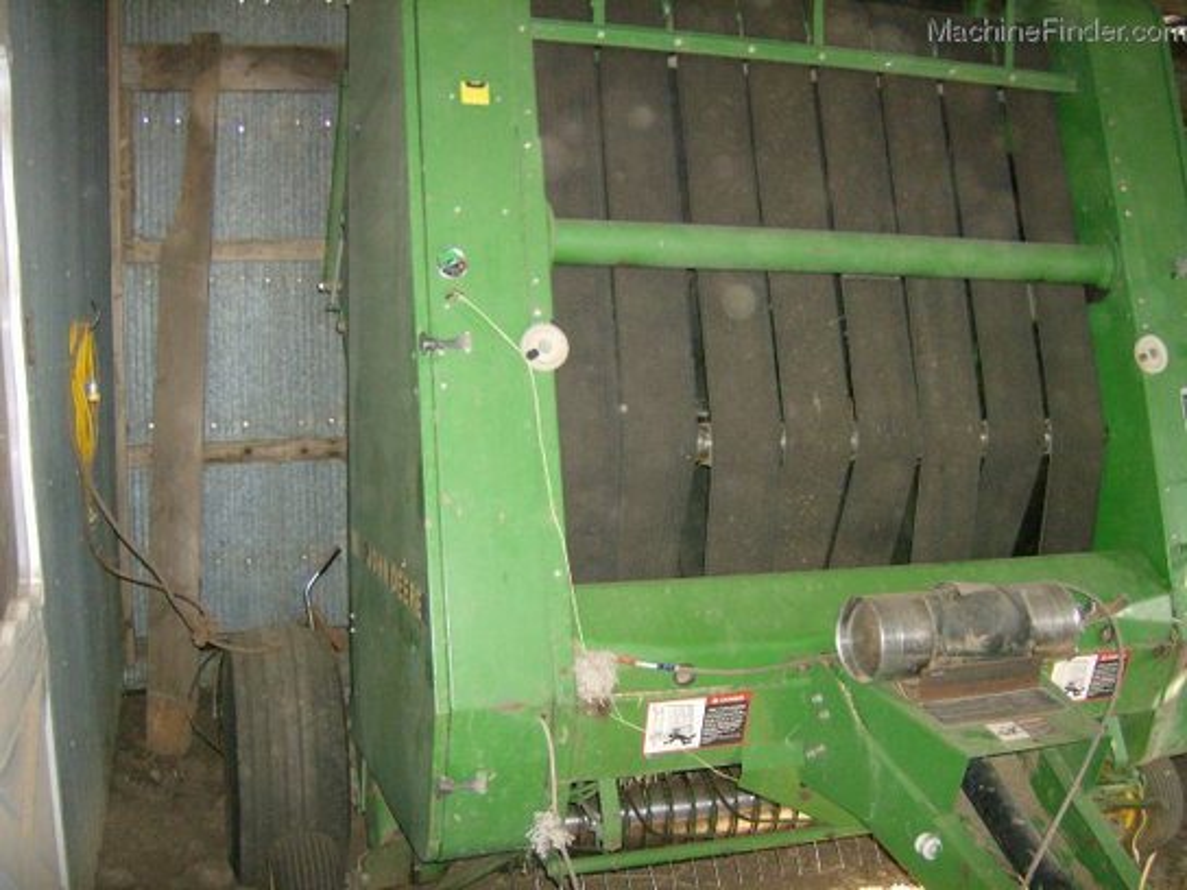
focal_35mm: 36
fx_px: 1234
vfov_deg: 39.7
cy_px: 445
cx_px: 594
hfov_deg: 51.4
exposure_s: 1/60
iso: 200
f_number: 2.8
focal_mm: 6
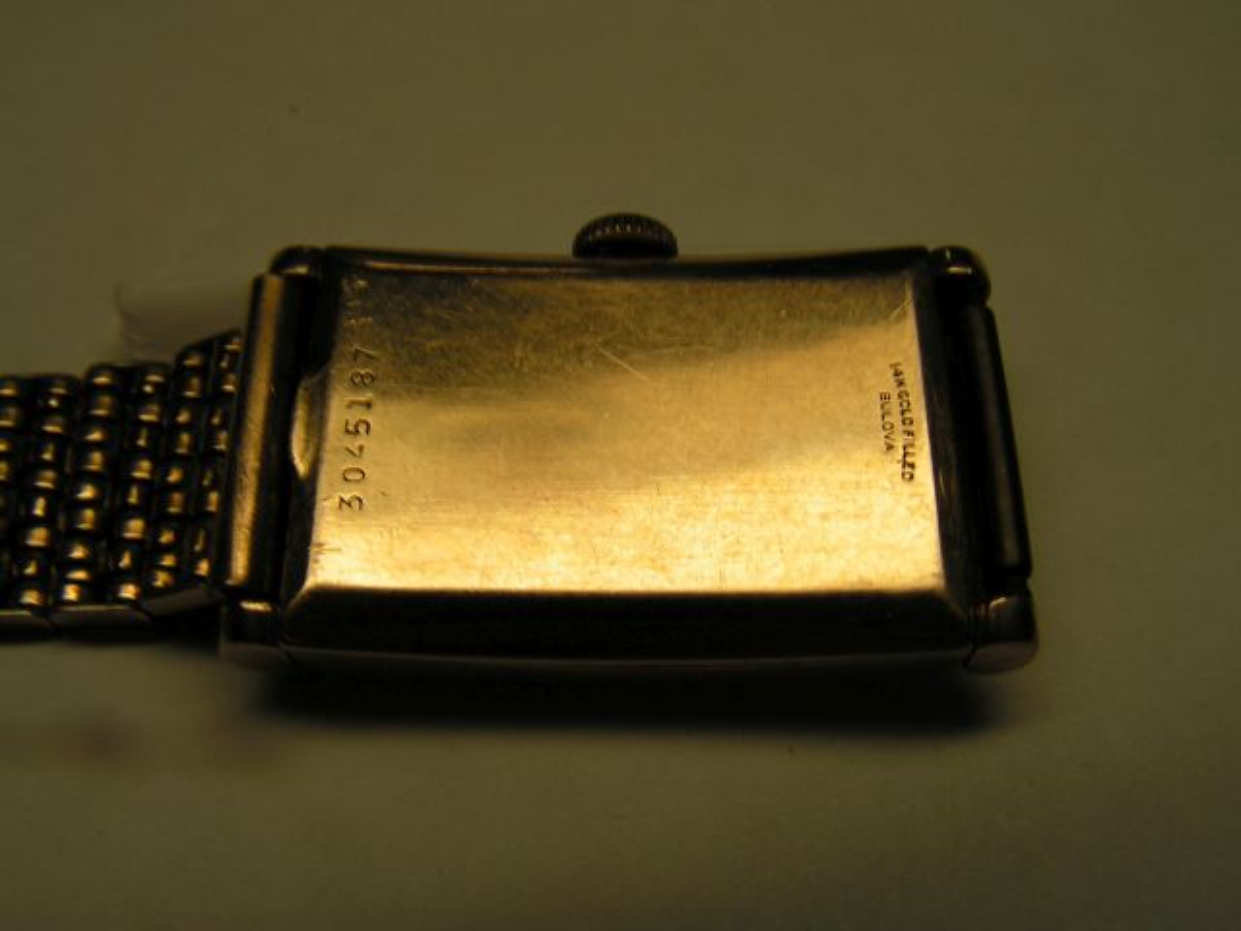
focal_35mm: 36
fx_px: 1291
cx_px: 620
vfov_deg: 39.7
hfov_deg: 51.4
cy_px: 466
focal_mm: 6
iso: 64
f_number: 4.8
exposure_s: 1/50
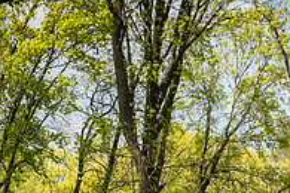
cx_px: 352
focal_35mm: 139
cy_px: 344
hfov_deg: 14.3
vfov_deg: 9.4
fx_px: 1120
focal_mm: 35
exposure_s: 1/640
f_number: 7.1
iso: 200
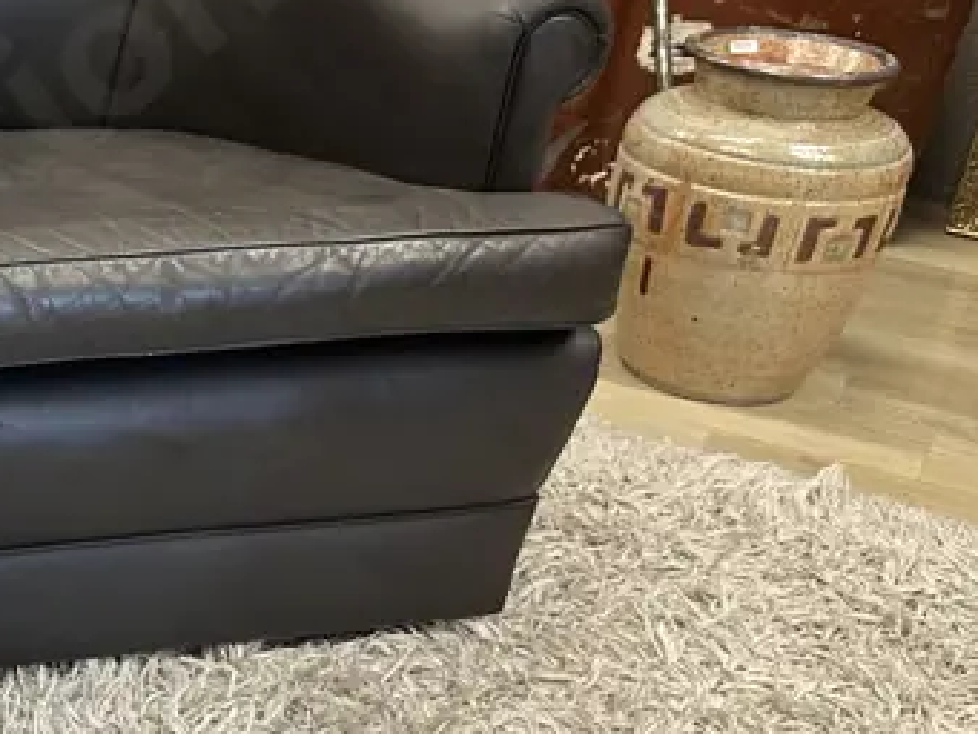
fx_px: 2035
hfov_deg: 23.1
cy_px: 436
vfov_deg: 20.4
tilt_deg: -26.8
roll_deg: -0.9
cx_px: -387
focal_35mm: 72
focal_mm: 6.86
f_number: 1.78
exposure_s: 1/50
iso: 200
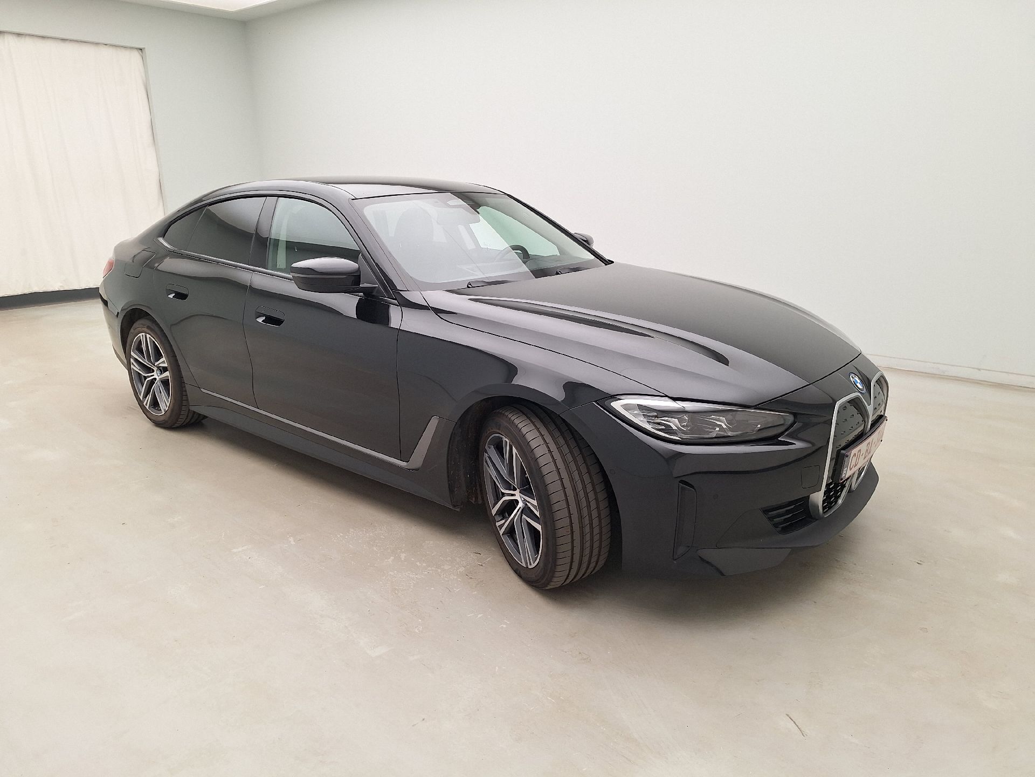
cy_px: 388
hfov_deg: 73.9
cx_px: 518
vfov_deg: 58.9
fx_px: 688
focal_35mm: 23
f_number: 1.8
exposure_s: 1/100
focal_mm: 5.54
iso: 50
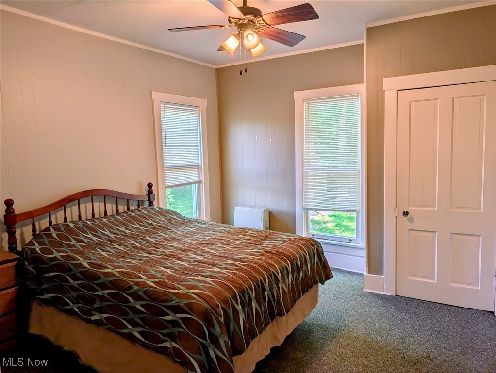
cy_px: 186
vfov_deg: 56.9
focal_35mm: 24
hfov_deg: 71.5
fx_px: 344
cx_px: 248
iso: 22
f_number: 1.68
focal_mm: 6.9
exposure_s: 1/202
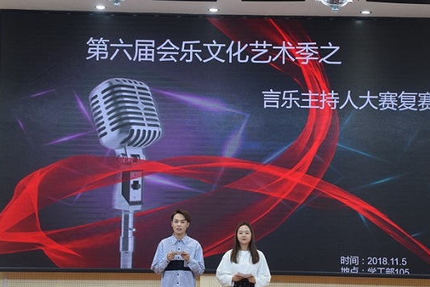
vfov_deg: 14.2
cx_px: 230
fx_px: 1147
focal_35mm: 96
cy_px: 126
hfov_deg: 21.2
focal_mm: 48
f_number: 4.5
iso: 1000
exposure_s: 1/60
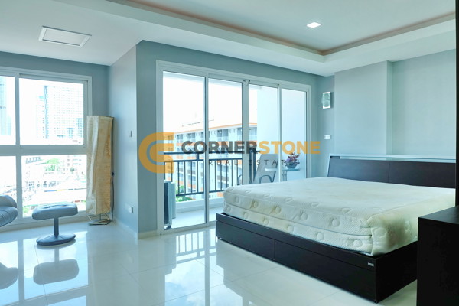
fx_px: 306
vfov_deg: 53.1
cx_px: 230
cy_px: 153
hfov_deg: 73.7
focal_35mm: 24
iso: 200
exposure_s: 1/140
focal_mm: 16
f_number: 3.5
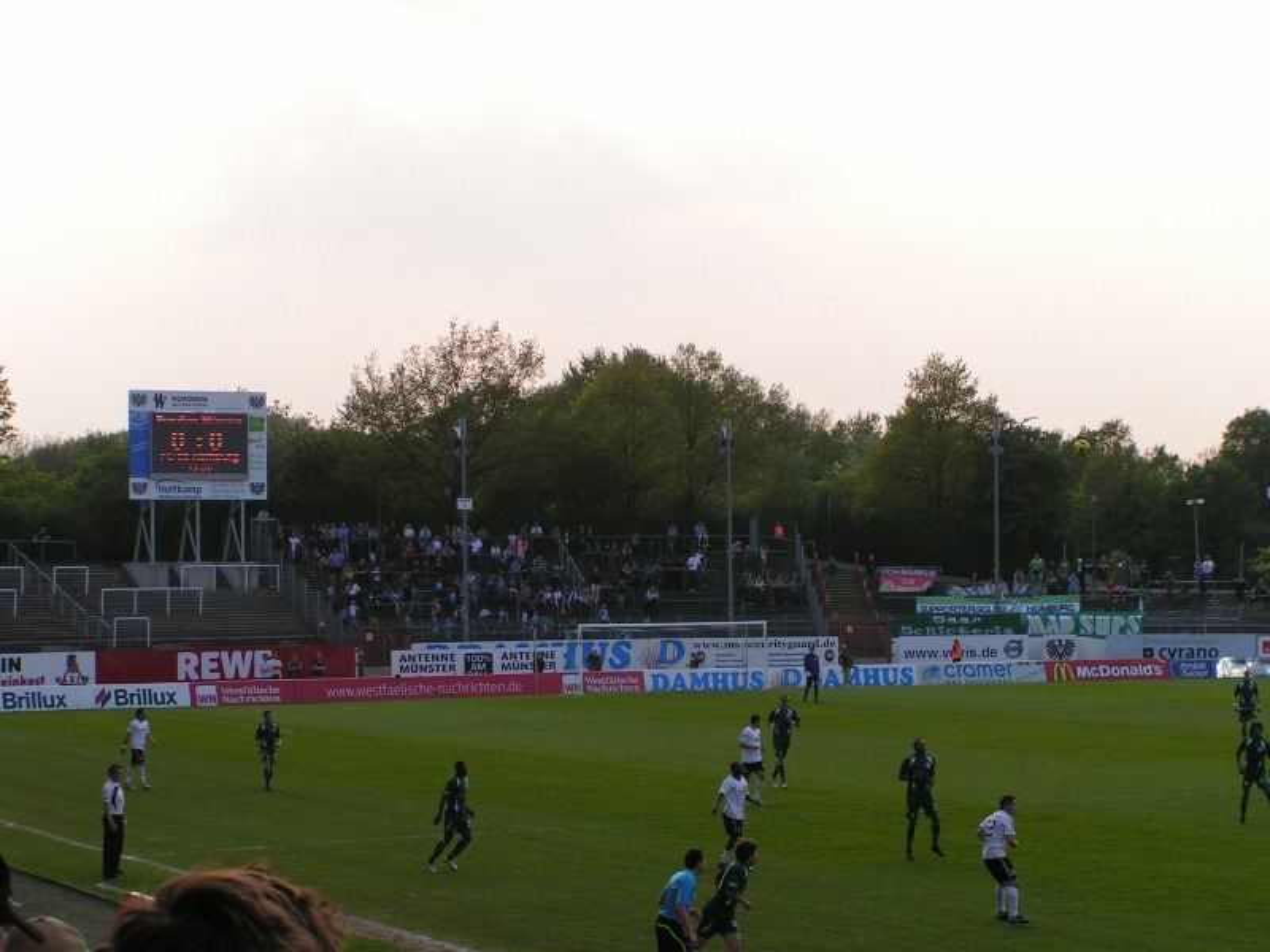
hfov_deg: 23.8
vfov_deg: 18.0
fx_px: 3008
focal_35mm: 82
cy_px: 476
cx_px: 635
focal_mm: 12.6
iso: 50
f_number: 5
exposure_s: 1/200
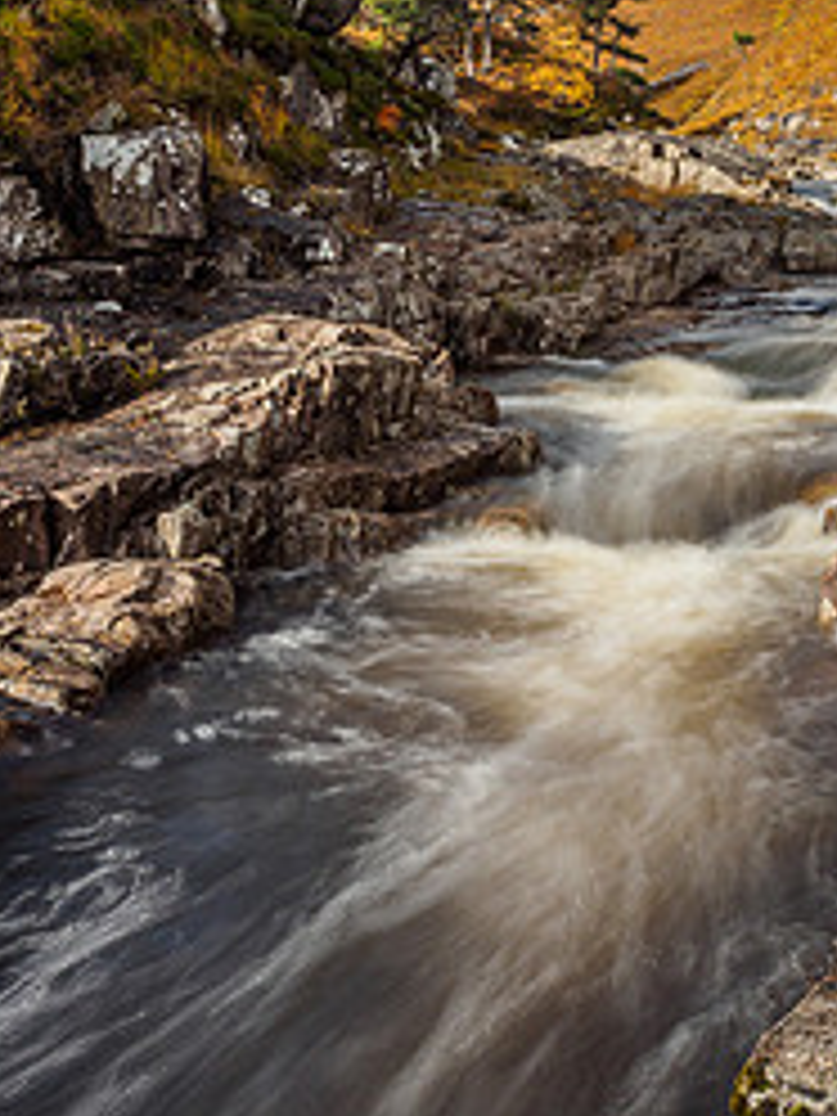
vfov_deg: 32.3
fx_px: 1870
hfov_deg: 24.9
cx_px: 639
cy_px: 225
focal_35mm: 58
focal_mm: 16
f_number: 11
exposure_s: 1.3
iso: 200
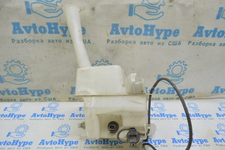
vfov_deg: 47.8
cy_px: 75
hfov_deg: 67.4
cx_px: 112
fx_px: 169
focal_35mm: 27
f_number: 5.6
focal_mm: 18
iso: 400
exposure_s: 1/20
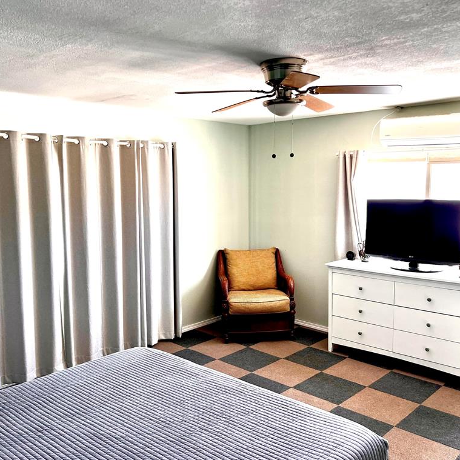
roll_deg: +0.0
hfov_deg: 52.5
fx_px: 466
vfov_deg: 52.5
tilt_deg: -8.1
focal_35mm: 31
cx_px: 232
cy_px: 232
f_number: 1.5
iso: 100
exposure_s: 1/120
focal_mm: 5.7
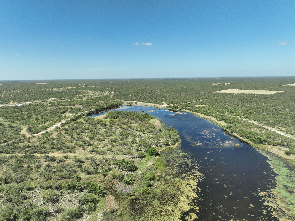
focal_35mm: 24
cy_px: 110
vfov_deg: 56.8
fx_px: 204
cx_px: 148
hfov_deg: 71.6
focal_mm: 12.29
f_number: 2.8
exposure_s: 1/100
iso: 100
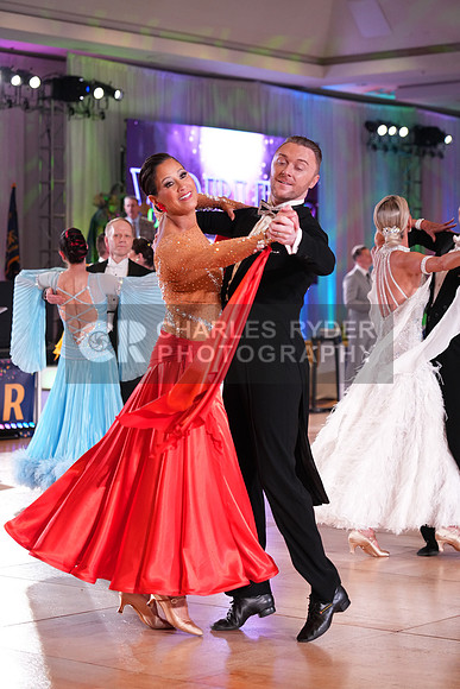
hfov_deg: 15.9
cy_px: 344
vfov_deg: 23.6
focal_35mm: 86
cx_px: 230
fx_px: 1647
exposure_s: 1/400
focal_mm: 86
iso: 2500
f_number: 4
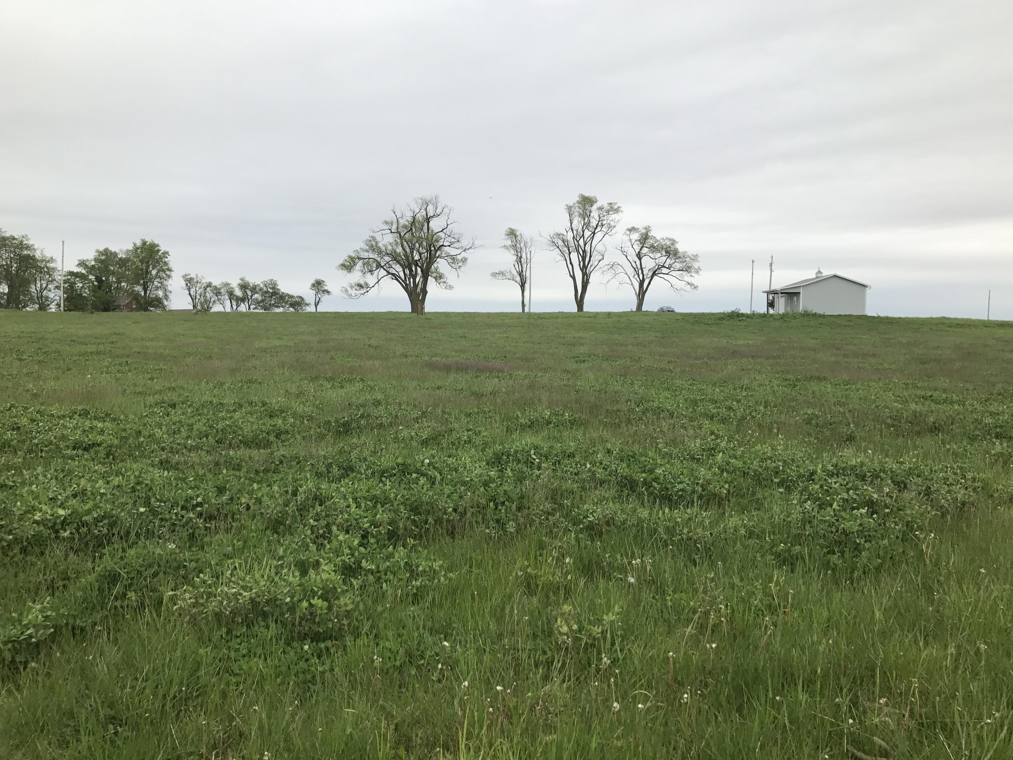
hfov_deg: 63.4
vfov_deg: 49.7
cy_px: 380
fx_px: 819
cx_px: 506
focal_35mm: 28
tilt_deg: -1.1
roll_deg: -0.4
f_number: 1.8
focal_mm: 3.99
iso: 20
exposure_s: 1/1088
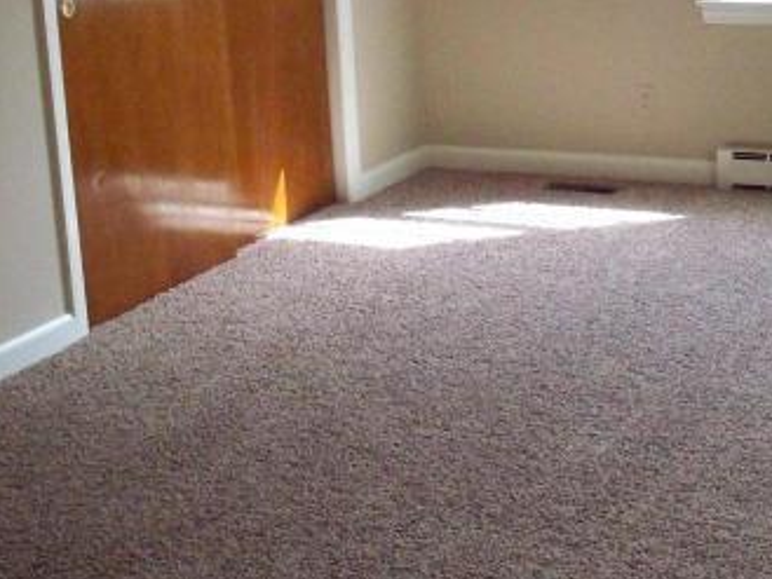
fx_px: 1606
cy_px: 220
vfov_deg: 20.4
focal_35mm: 72
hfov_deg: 27.0
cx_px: 443
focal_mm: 6.2
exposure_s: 1/128
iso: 463
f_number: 2.8
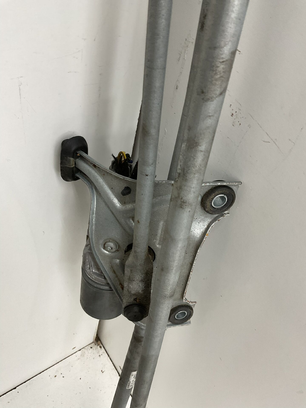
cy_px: 204
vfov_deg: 61.7
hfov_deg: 48.2
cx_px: 153
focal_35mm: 29
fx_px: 342
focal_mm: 3
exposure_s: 1/100
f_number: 1.8
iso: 64
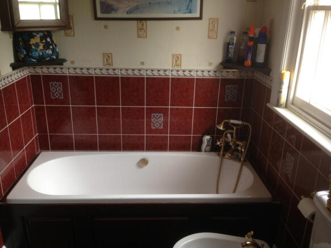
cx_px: 166
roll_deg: -2.3
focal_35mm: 33
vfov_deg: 42.9
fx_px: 315
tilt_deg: -18.5
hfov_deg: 55.4
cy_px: 124
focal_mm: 4.12
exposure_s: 1/20
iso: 64
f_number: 2.4
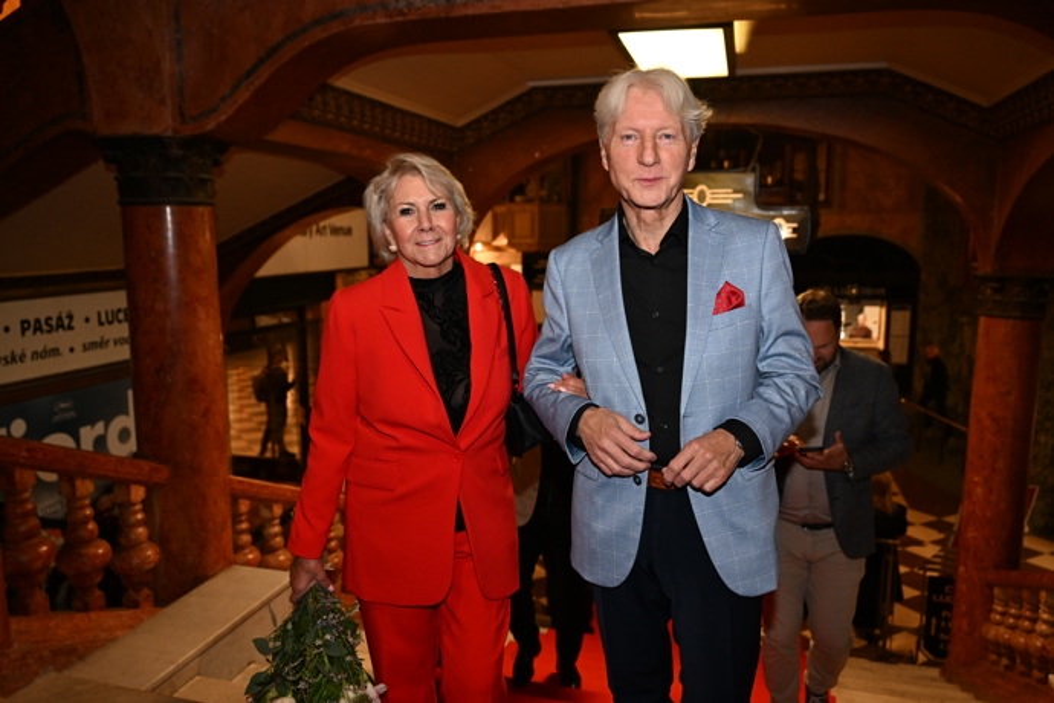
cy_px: 352
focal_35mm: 28
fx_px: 834
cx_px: 527
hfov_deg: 64.6
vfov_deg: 45.7
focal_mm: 28.5
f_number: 3.5
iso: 3200
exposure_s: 1/200
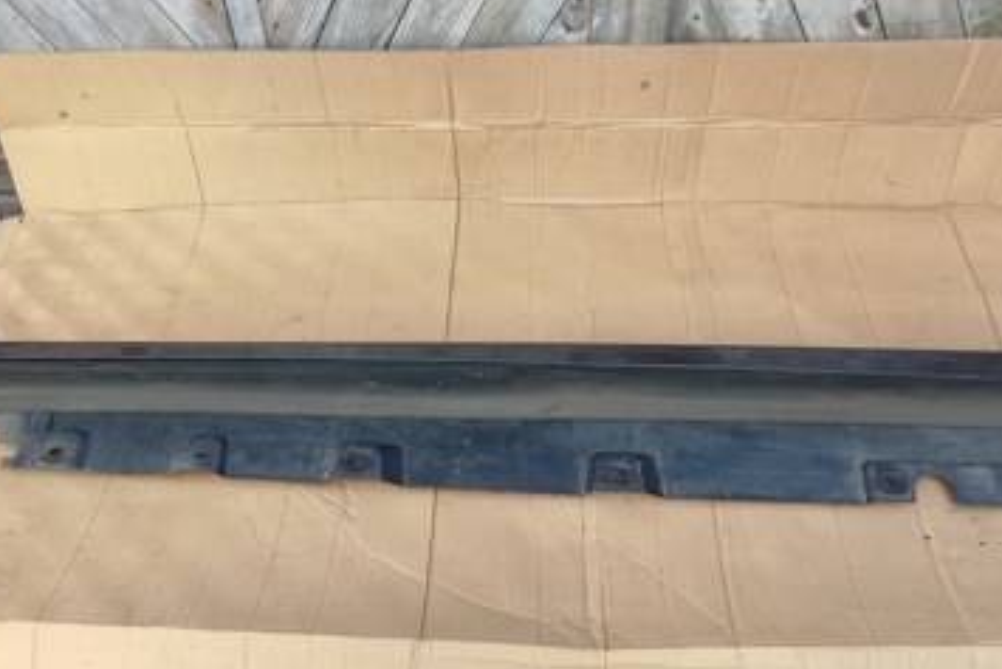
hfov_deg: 61.9
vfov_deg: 43.4
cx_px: 505
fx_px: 835
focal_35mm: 30
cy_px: 404
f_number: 2.2
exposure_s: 1/128
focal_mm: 1.65
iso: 50
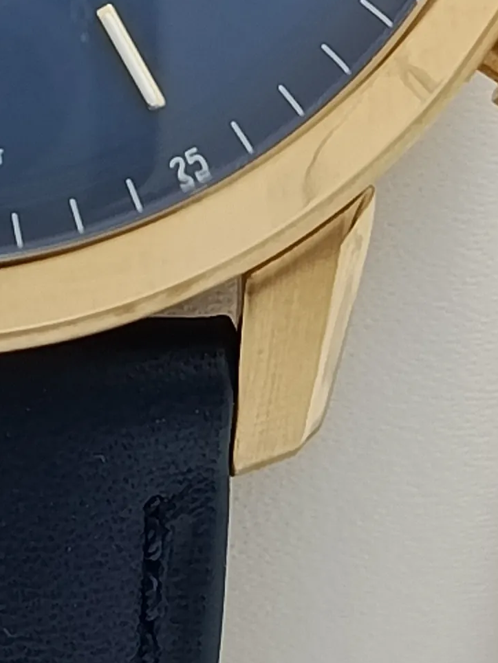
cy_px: 70
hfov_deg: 7.4
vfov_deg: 9.9
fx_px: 3816
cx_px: -60
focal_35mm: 199
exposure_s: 1/100
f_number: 1.7
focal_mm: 5.24
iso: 420
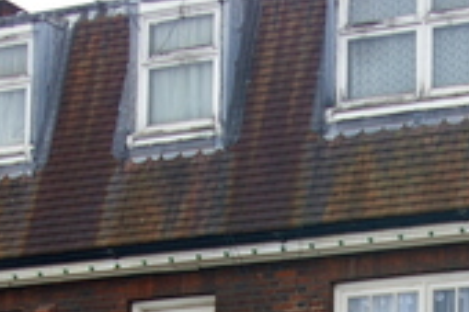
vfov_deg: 8.5
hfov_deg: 12.9
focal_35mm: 158
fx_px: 2056
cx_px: 395
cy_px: 489
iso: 200
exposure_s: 1/180
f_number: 5.6
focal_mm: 28
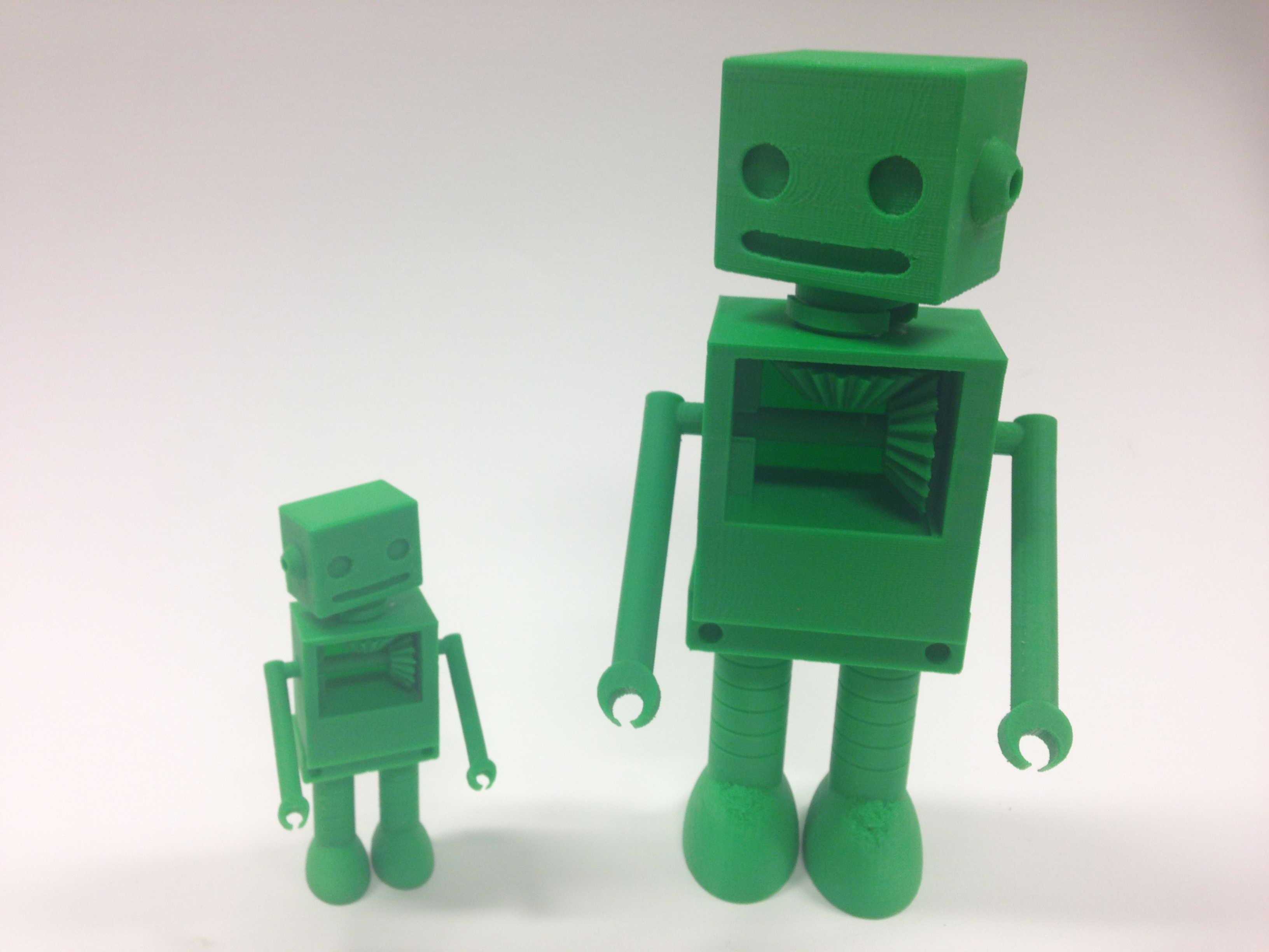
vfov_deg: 42.9
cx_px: 634
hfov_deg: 55.4
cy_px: 476
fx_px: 1210
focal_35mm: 33
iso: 50
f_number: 2.4
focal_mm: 4.12
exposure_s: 1/20
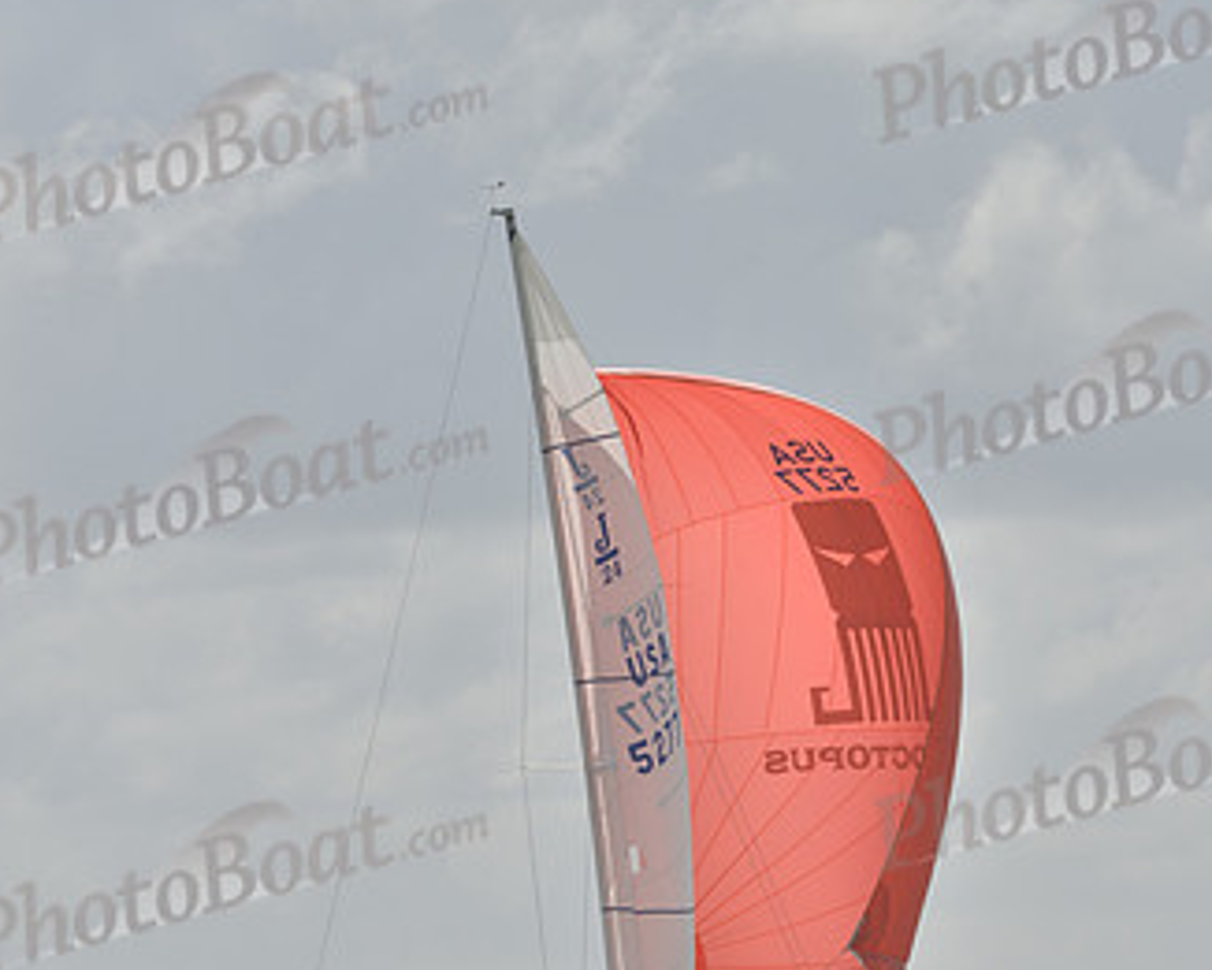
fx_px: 20345
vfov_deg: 2.7
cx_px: 682
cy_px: 636
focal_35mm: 567
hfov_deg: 3.4
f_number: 10
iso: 280
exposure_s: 1/1250
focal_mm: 340
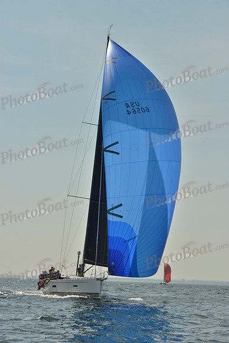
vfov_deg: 23.9
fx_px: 810
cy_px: 172
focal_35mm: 85
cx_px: 114
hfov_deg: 16.1
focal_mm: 85
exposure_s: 1/1250
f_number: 9
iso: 200
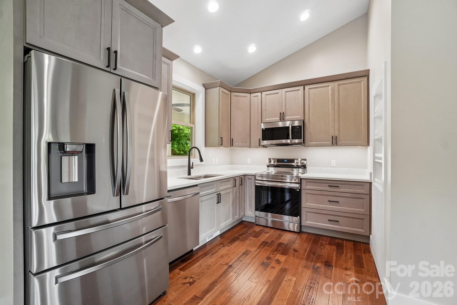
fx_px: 190
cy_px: 152
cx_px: 228
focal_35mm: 15
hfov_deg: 100.4
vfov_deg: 77.3
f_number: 8
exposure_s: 1/25
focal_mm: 10
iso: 400
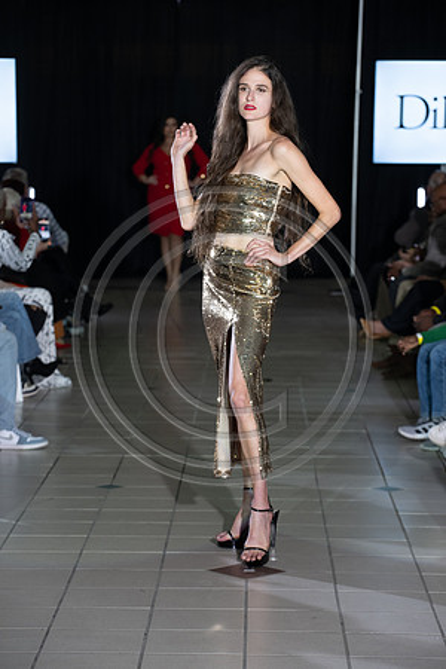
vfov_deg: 18.3
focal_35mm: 112
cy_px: 334
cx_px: 223
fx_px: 2081
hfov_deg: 12.2
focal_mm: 112
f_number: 5
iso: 1250
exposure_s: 1/160
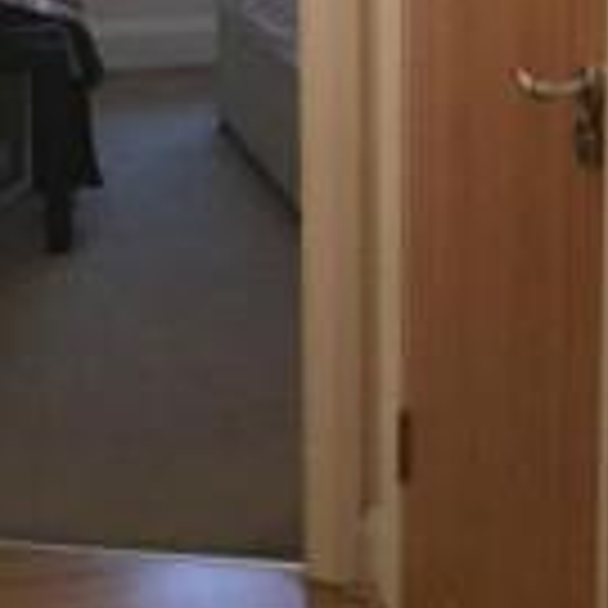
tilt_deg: -12.5
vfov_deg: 14.6
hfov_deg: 14.7
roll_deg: -2.3
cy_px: 43
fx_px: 2345
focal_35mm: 118
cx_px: 516
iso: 125
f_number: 2.4
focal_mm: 3.3
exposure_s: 1/33
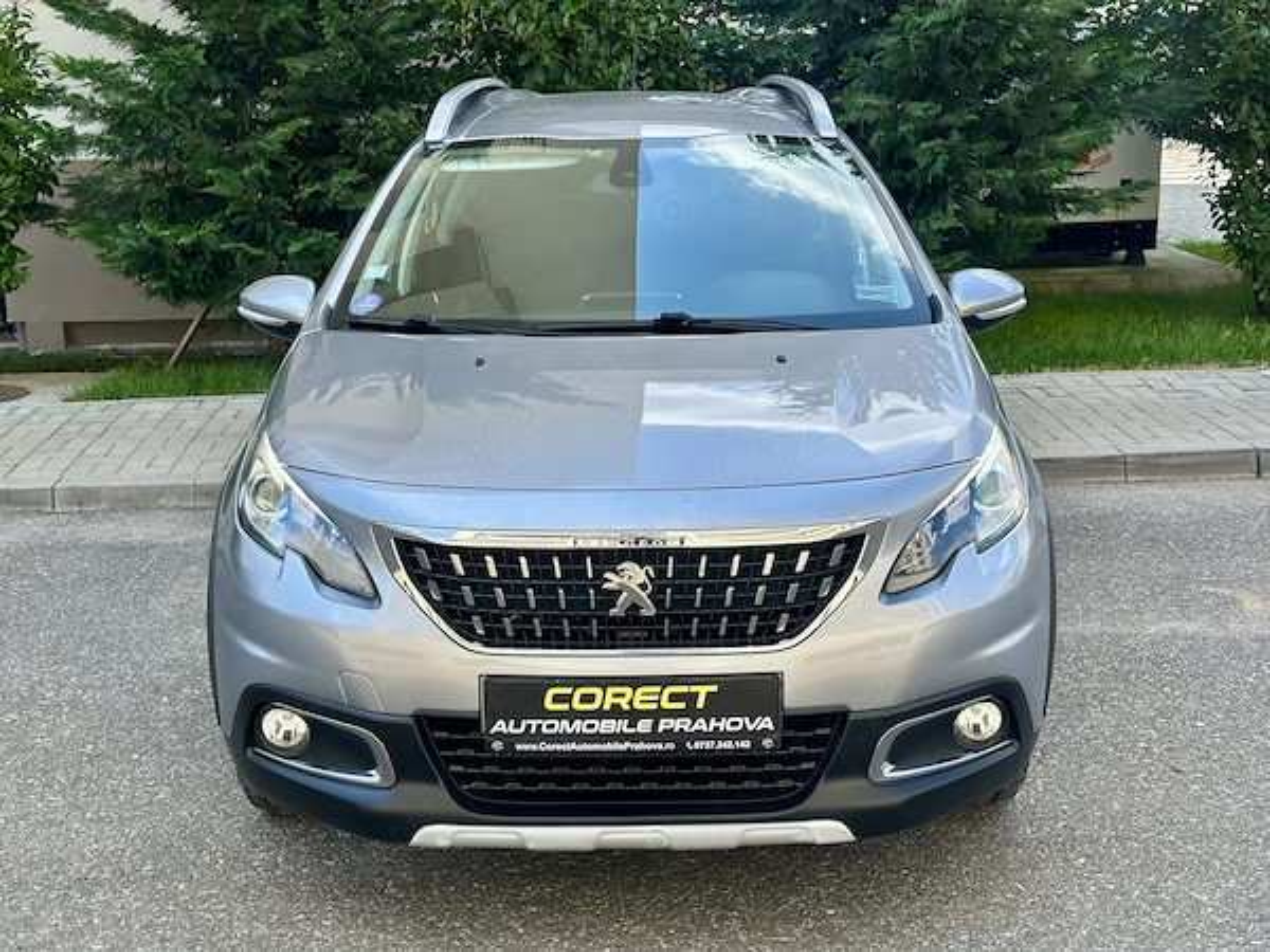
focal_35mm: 48
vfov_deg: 30.3
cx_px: 635
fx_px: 1761
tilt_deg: -11.6
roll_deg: +1.1
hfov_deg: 39.7
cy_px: 476
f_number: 1.78
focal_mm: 6.86
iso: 64
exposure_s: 1/1185
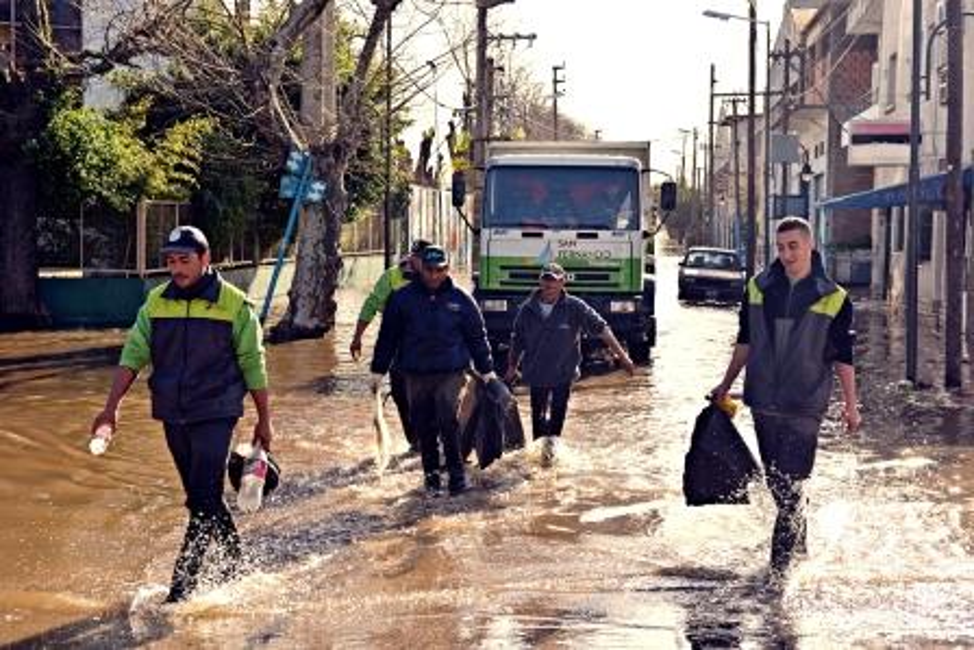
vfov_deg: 21.9
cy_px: 325
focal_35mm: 62
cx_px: 487
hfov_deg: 32.4
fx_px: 1678
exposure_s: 1/640
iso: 200
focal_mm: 62
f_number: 6.3
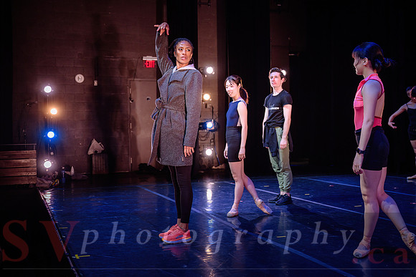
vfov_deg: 31.2
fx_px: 497
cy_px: 138
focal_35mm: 43
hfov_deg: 45.4
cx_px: 208
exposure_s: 1/125
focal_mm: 43
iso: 1000
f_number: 2.8
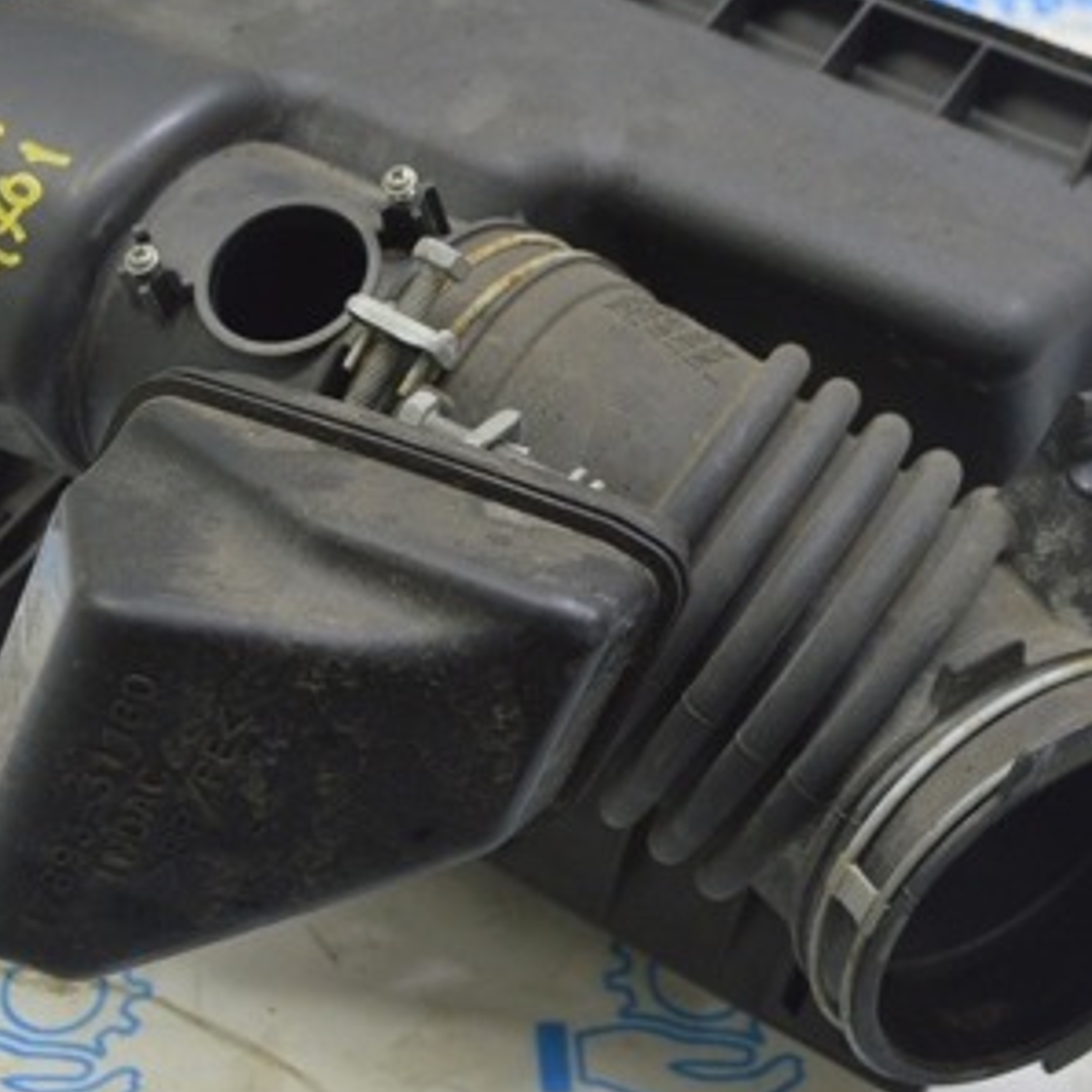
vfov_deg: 23.3
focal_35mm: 74
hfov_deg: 23.4
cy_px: 379
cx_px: 454
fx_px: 2638
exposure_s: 1/20
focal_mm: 27
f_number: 5.6
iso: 400
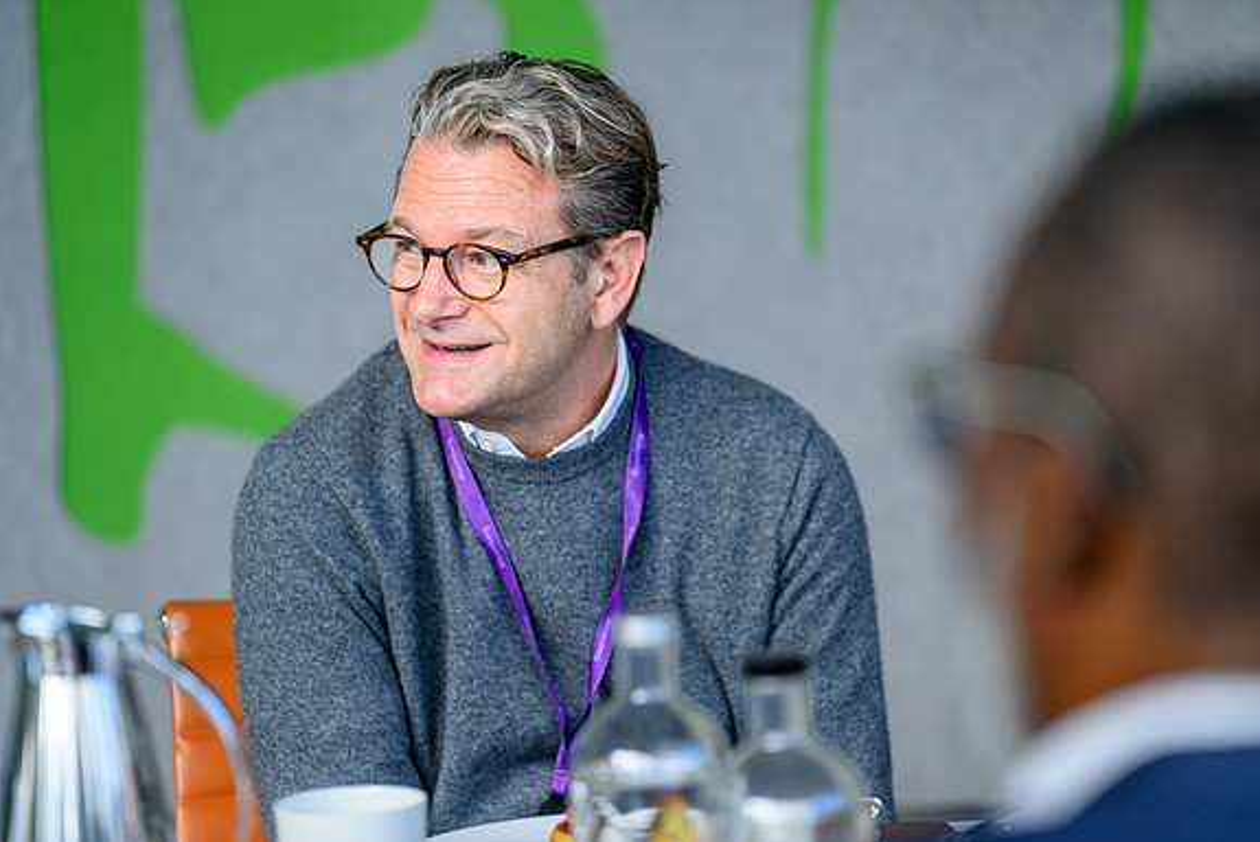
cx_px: 633
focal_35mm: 126
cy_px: 420
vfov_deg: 10.9
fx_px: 4412
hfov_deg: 16.3
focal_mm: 123
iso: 450
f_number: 2.8
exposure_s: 1/400
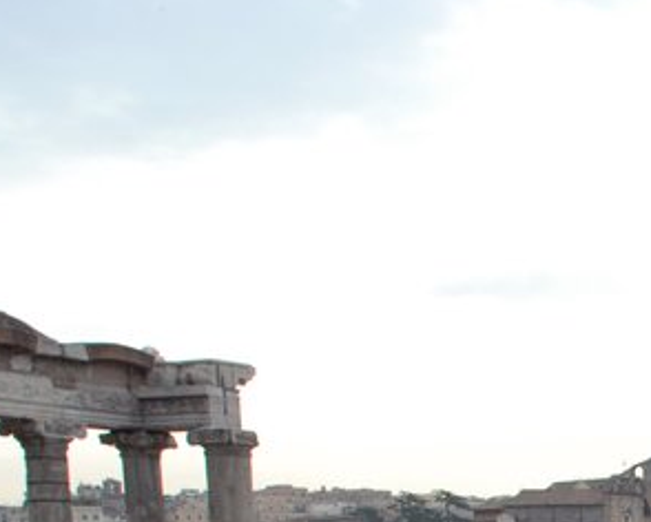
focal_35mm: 67
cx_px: 974
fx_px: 1293
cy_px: 716
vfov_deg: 20.5
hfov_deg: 23.0
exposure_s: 1/180
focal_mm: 14
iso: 200
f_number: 9
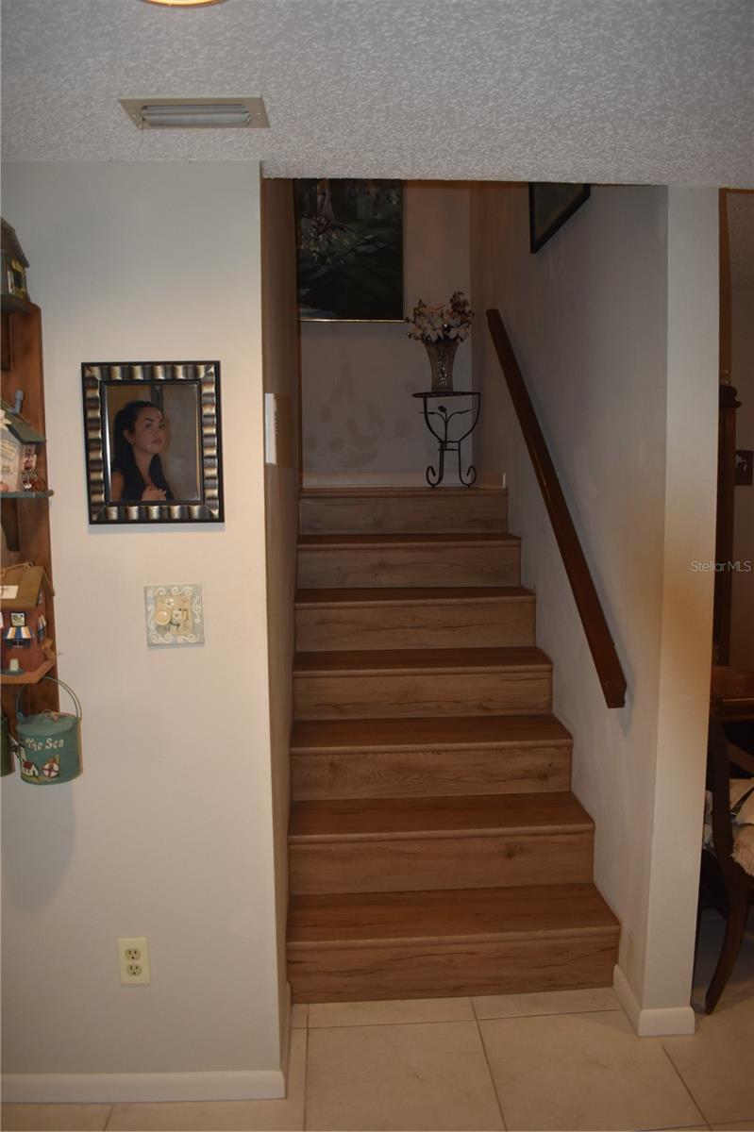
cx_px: 377
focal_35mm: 27
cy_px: 566
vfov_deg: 67.4
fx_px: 849
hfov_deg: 47.9
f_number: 3.5
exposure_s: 1/125
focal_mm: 18
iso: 800
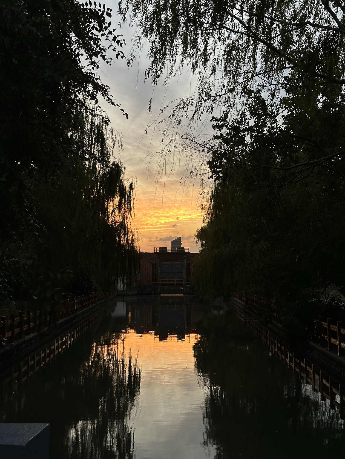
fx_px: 638
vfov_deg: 39.7
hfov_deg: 30.3
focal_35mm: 48
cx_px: 172
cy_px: 230
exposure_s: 1/121
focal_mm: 6.86
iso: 64
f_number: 1.78
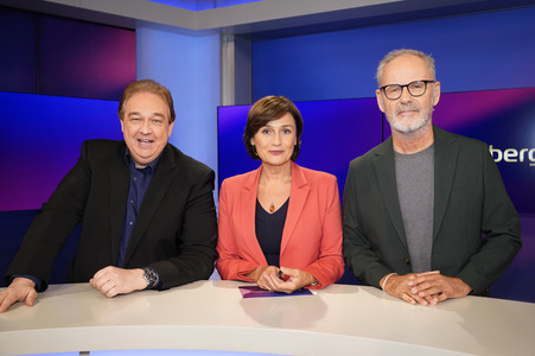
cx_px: 268
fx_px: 505
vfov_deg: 38.8
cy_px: 178
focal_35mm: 34
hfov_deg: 55.8
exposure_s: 1/125
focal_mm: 34
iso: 2000
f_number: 5
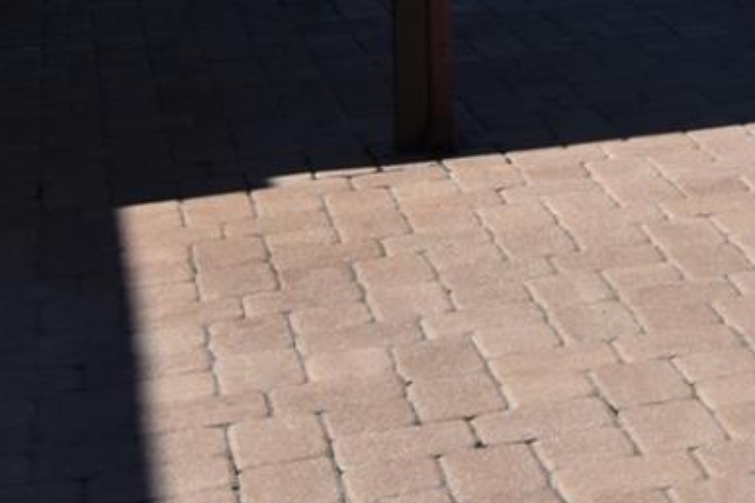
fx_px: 2348
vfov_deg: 11.4
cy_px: -405
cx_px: 1025
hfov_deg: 17.0
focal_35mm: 112
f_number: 11
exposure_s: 1/500
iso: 200
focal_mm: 18
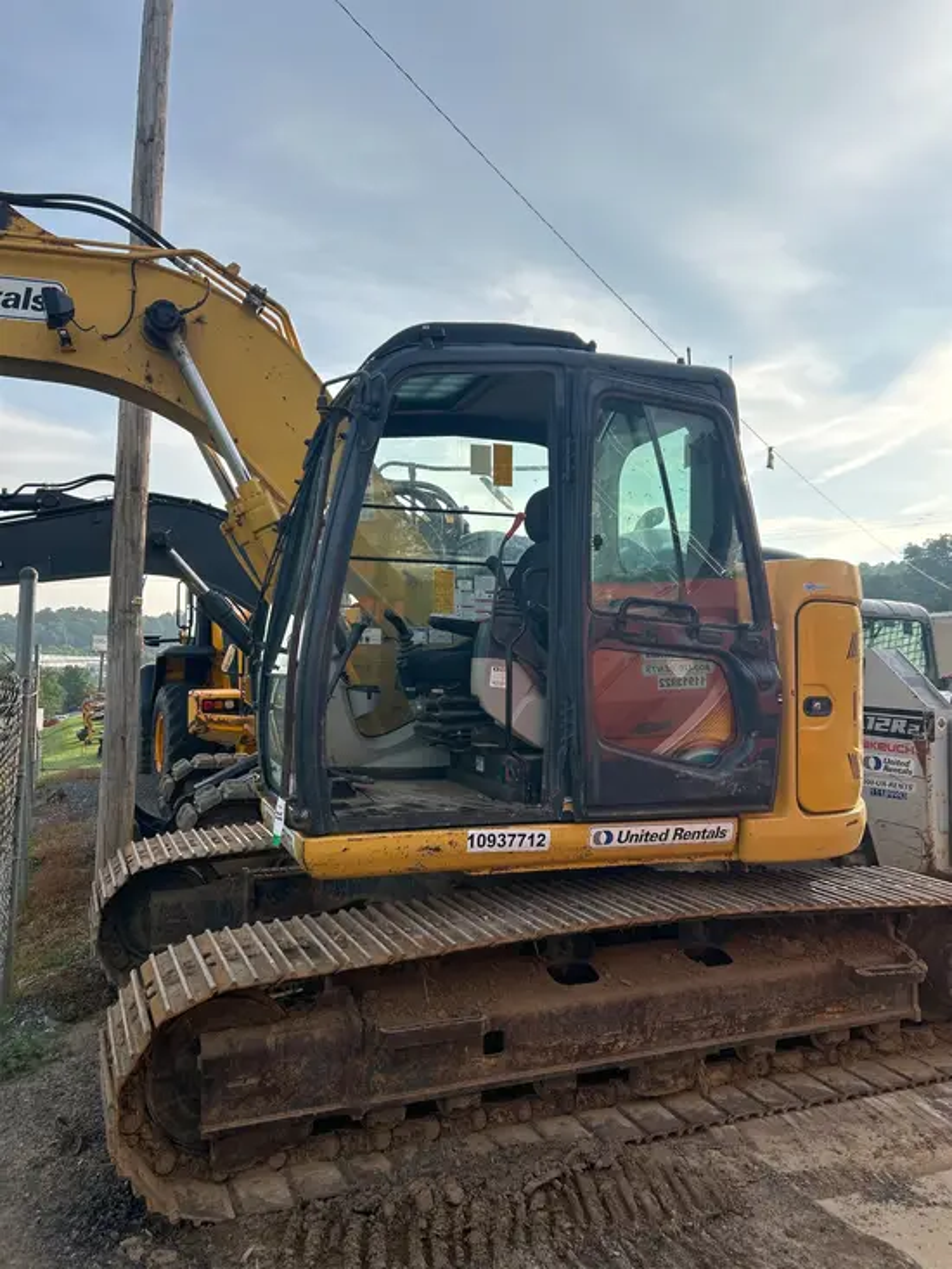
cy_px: 634
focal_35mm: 26
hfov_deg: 53.1
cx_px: 476
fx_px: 953
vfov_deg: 67.3
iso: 50
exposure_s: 1/2457
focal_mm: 5.7
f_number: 1.5
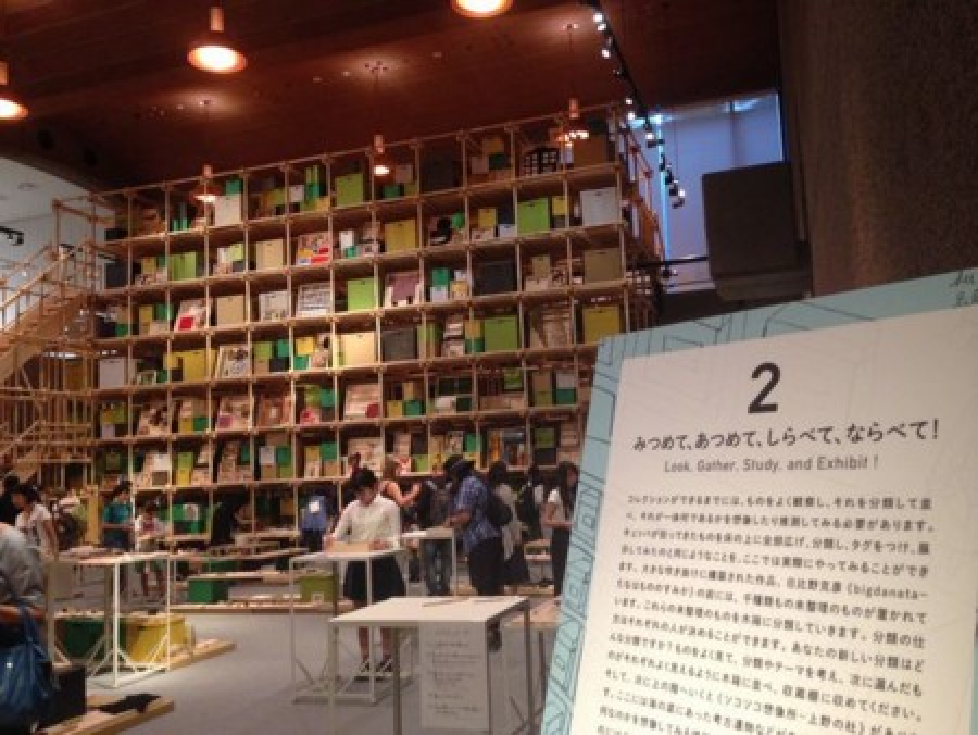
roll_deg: +1.5
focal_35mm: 33
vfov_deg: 43.0
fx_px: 933
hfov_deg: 55.3
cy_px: 368
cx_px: 489
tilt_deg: +6.9
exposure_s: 1/20
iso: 200
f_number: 2.4
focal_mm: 4.12
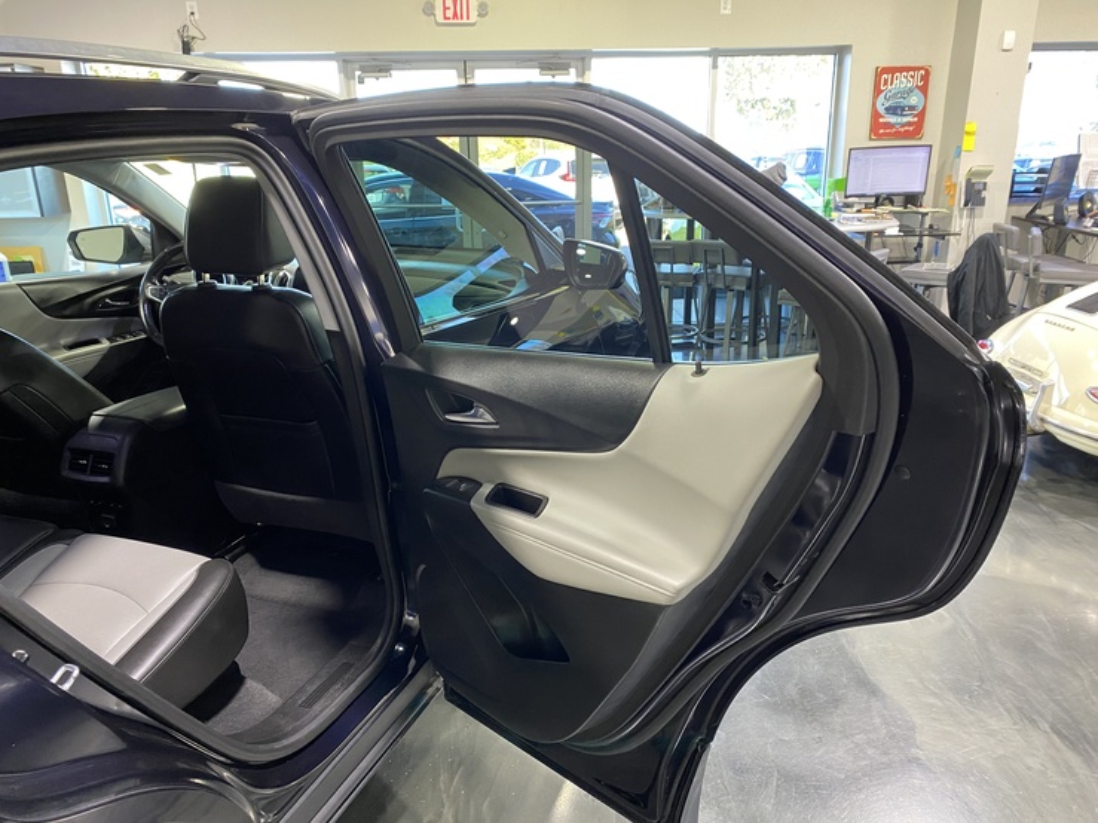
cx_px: 549
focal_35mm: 26
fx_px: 825
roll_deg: +0.7
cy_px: 412
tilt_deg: -18.3
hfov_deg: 67.3
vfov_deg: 53.0
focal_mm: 4.25
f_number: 1.8
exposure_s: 1/60
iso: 200
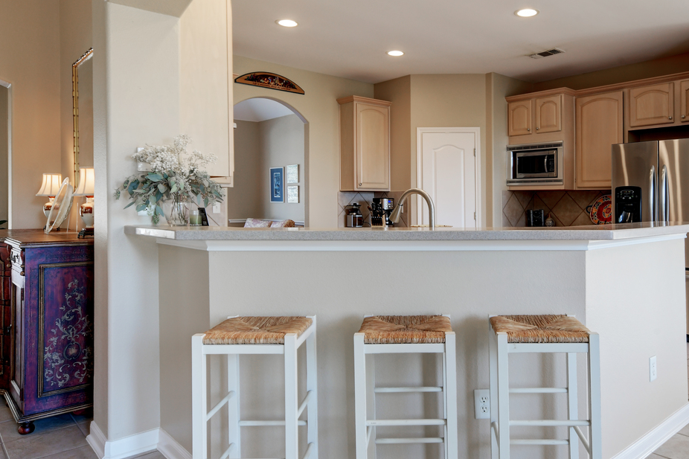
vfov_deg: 46.3
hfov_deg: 64.6
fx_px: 536
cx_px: 428
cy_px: 208
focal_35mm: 28
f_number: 13
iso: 400
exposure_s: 1/8
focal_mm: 16
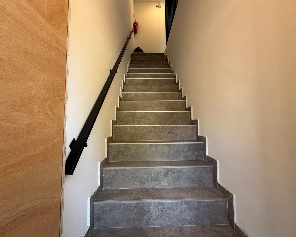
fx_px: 131
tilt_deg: +3.8
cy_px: 117
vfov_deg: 84.0
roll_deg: +0.6
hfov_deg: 96.8
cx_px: 149
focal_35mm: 15
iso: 200
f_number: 2.2
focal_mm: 2.22
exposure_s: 1/121
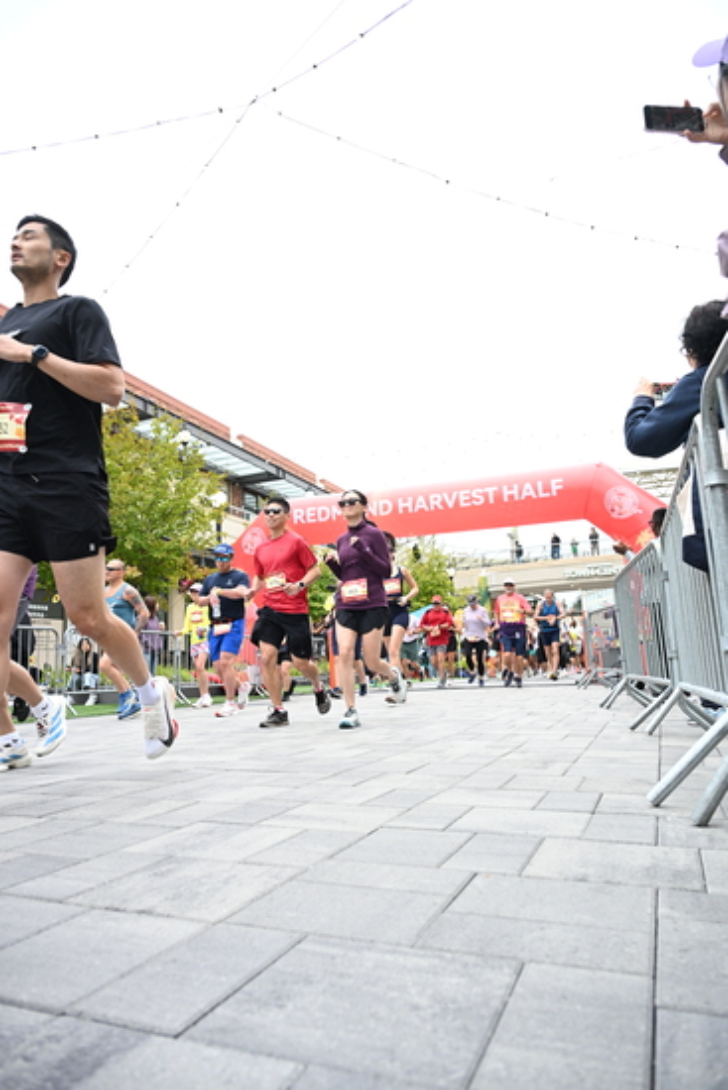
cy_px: 545
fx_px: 727
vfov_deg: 73.7
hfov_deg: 53.2
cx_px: 364
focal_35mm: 24
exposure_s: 1/640
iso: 2000
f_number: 4
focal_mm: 24
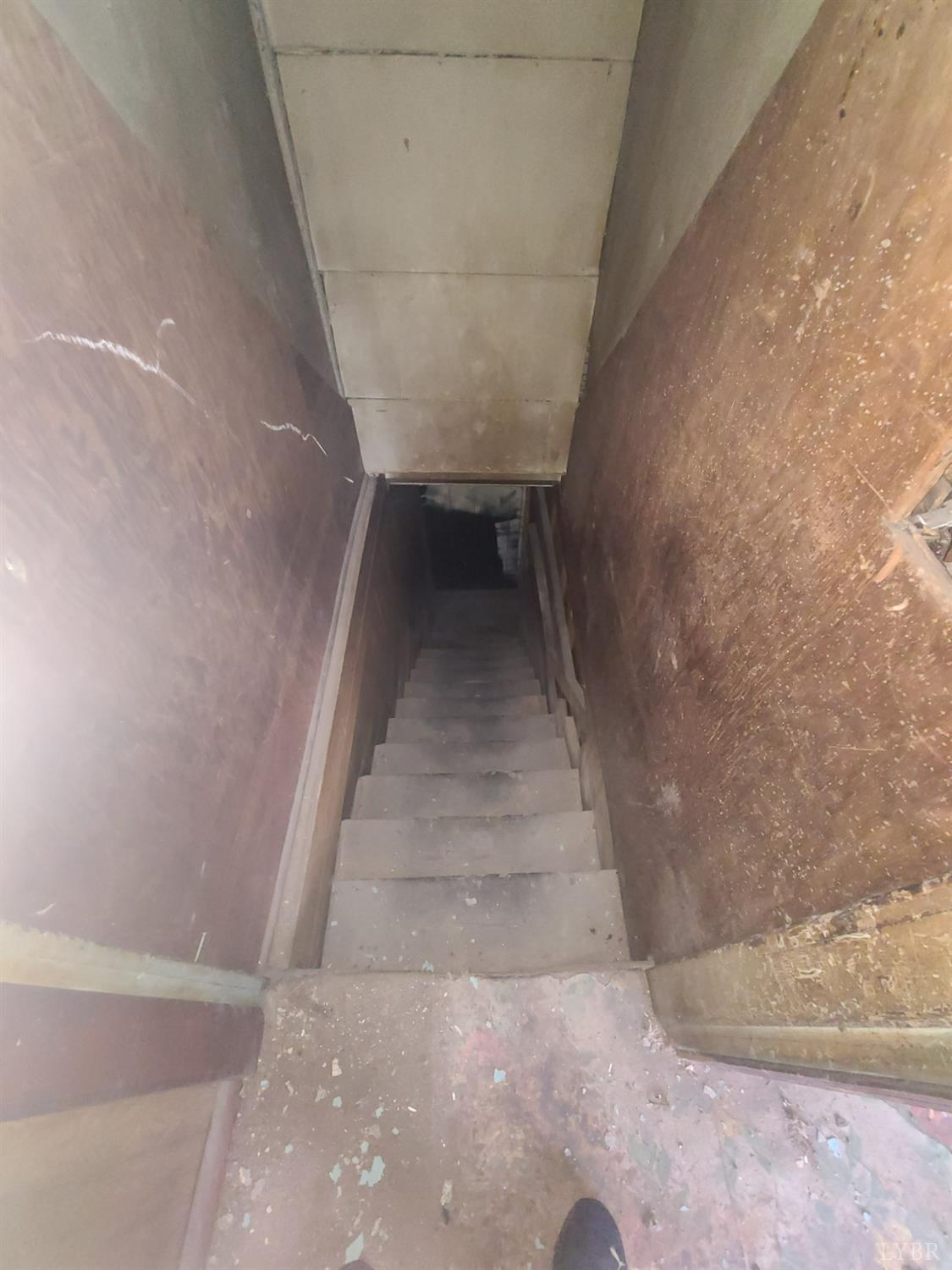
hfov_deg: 89.9
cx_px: 476
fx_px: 477
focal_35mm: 13
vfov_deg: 106.2
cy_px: 635
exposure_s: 1/15
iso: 640
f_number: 2.2
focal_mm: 2.2
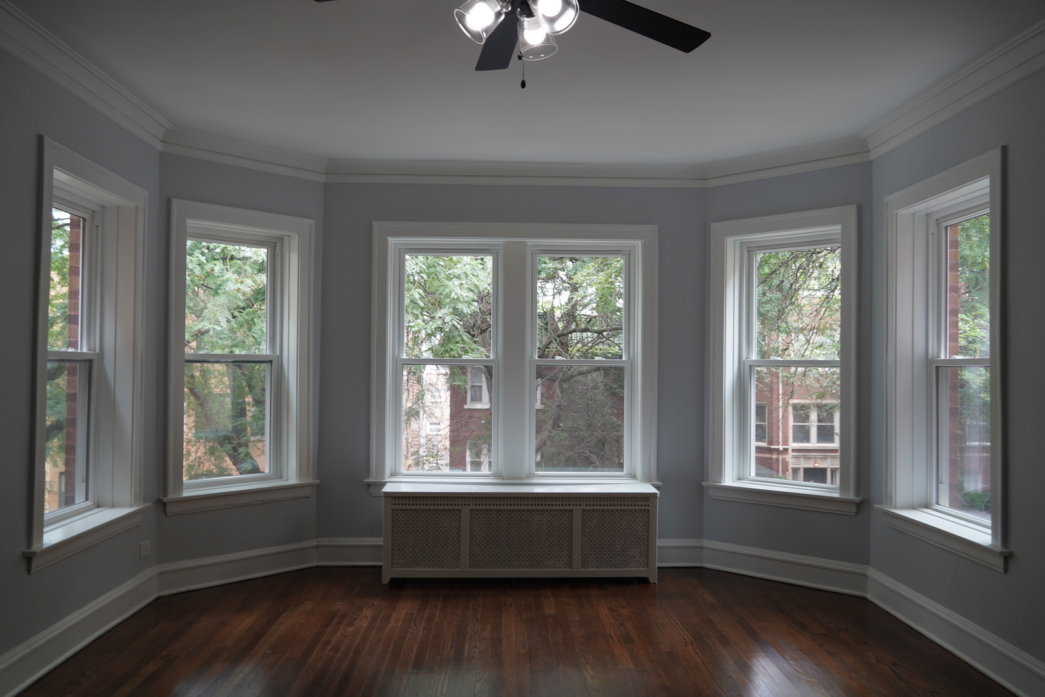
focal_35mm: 30
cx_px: 522
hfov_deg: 61.9
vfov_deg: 43.6
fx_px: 871
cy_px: 348
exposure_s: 1/25
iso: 100
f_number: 4.5
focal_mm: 20
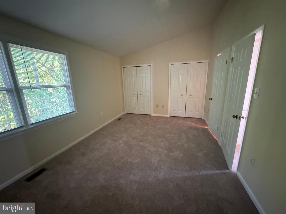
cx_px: 143
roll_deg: +1.1
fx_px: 116
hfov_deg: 102.1
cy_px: 107
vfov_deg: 85.7
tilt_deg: -14.2
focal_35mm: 14
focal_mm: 2.22
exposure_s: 1/40
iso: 1250
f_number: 2.2
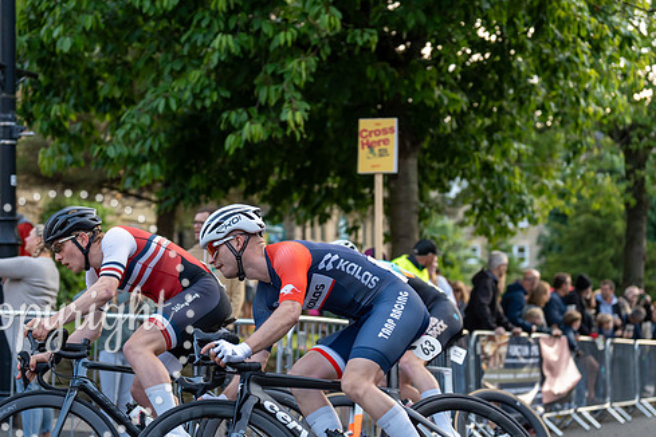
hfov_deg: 24.4
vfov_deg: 16.4
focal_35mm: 83
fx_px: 1512
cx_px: 276
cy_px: 247
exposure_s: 1/800
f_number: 2.8
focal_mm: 70
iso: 1000
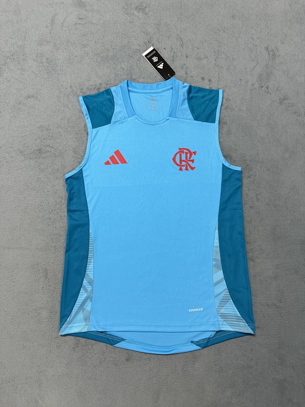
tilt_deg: -80.4
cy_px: 204
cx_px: 152
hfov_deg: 56.8
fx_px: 282
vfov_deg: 71.6
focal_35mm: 24
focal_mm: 6.76
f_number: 1.78
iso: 160
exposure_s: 1/50
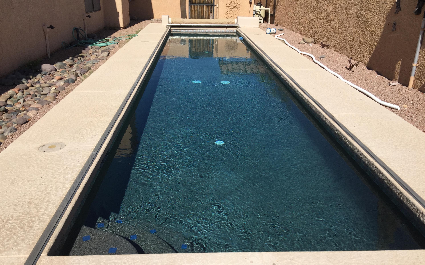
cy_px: 131
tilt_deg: -22.9
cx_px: 212
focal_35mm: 31
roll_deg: -1.0
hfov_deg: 61.2
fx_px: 359
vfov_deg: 40.6
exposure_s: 1/3597
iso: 32
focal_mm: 4.15
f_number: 2.2
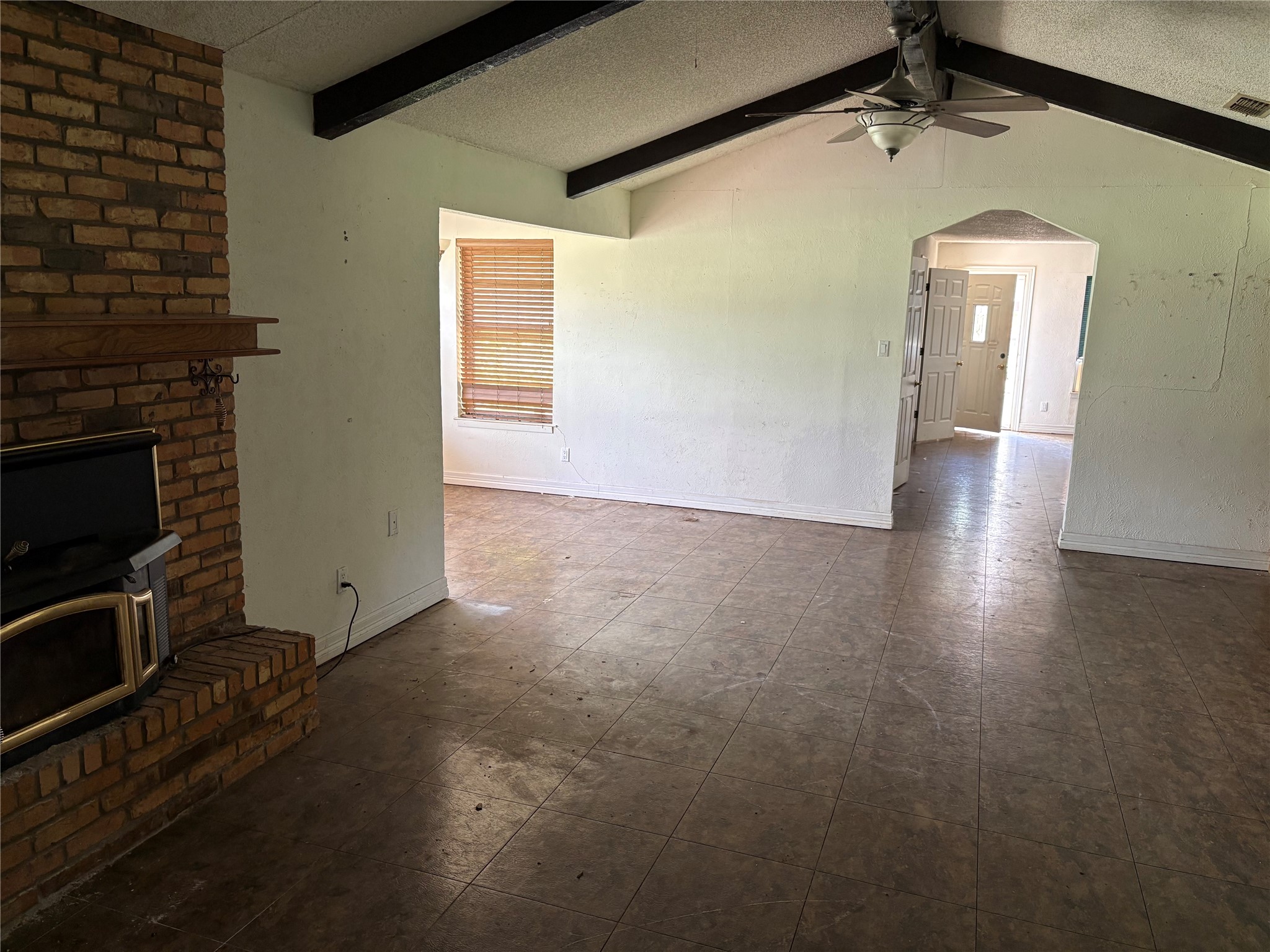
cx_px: 635
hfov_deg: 67.3
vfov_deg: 53.1
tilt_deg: -10.9
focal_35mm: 26
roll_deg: -0.8
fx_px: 954
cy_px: 476
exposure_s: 1/60
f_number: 1.6
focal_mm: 5.96
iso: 160
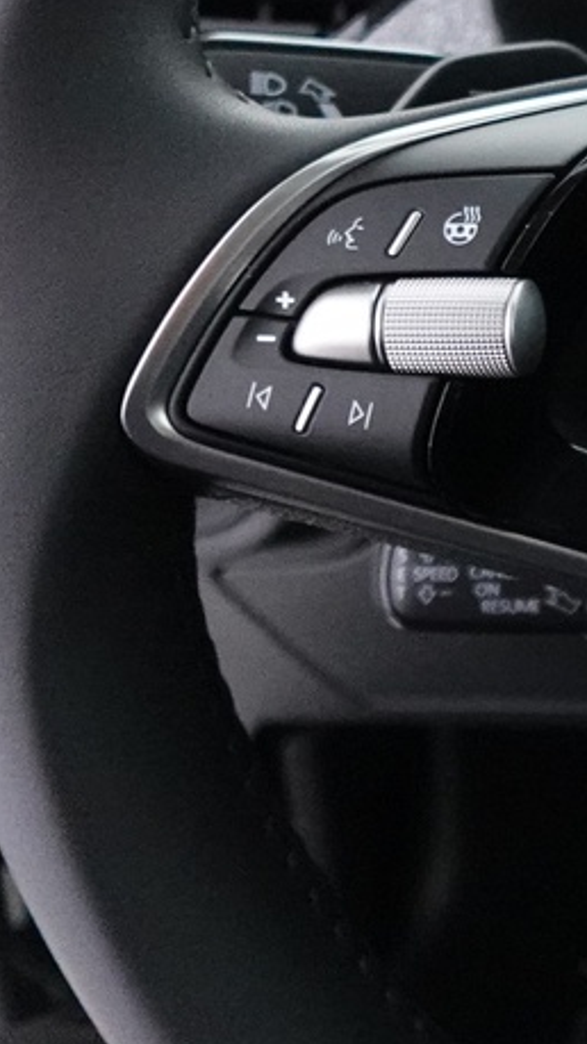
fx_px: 2049
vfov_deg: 28.2
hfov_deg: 13.5
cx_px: 1238
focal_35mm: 74
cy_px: 273
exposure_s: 1/80
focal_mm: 7.6
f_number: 2
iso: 2500
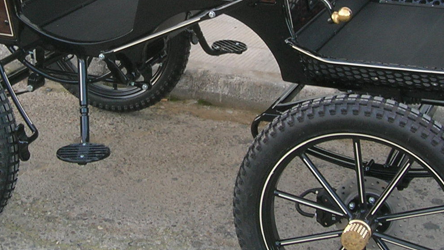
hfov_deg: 25.0
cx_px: 169
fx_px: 1001
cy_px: 48
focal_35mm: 85
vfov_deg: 14.1
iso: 50
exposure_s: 1/24.8
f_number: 4.9
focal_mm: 5.7
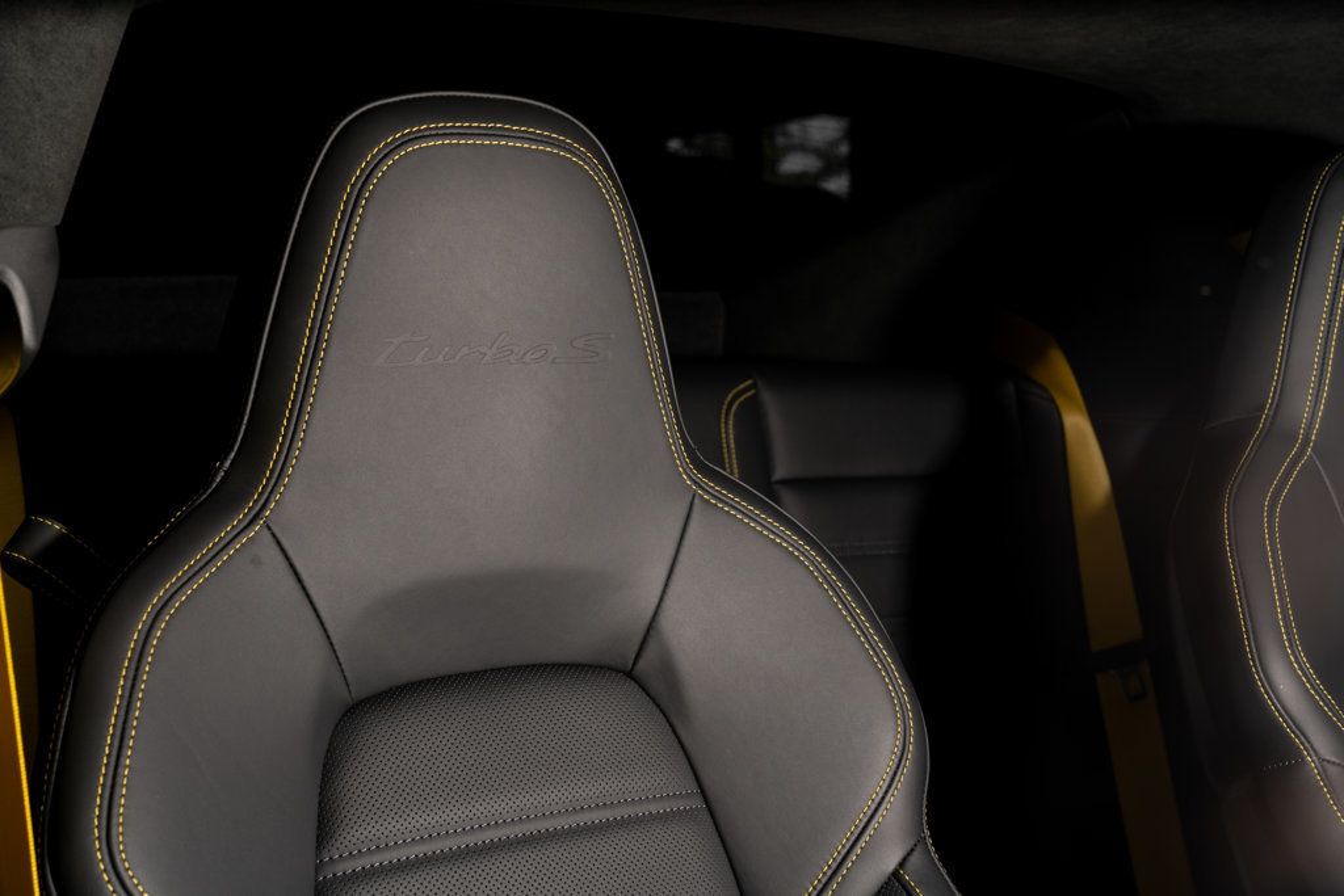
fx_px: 1941
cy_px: 448
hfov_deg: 38.2
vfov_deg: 26.0
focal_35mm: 52
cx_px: 672
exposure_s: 1/200
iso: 400
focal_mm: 52
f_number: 9
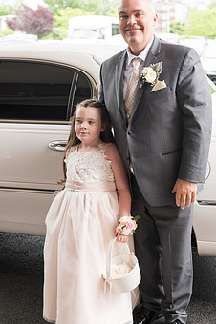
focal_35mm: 53
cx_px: 107
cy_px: 155
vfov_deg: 37.5
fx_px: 478
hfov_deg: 25.5
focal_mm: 40
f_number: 2.8
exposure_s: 1/125
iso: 64
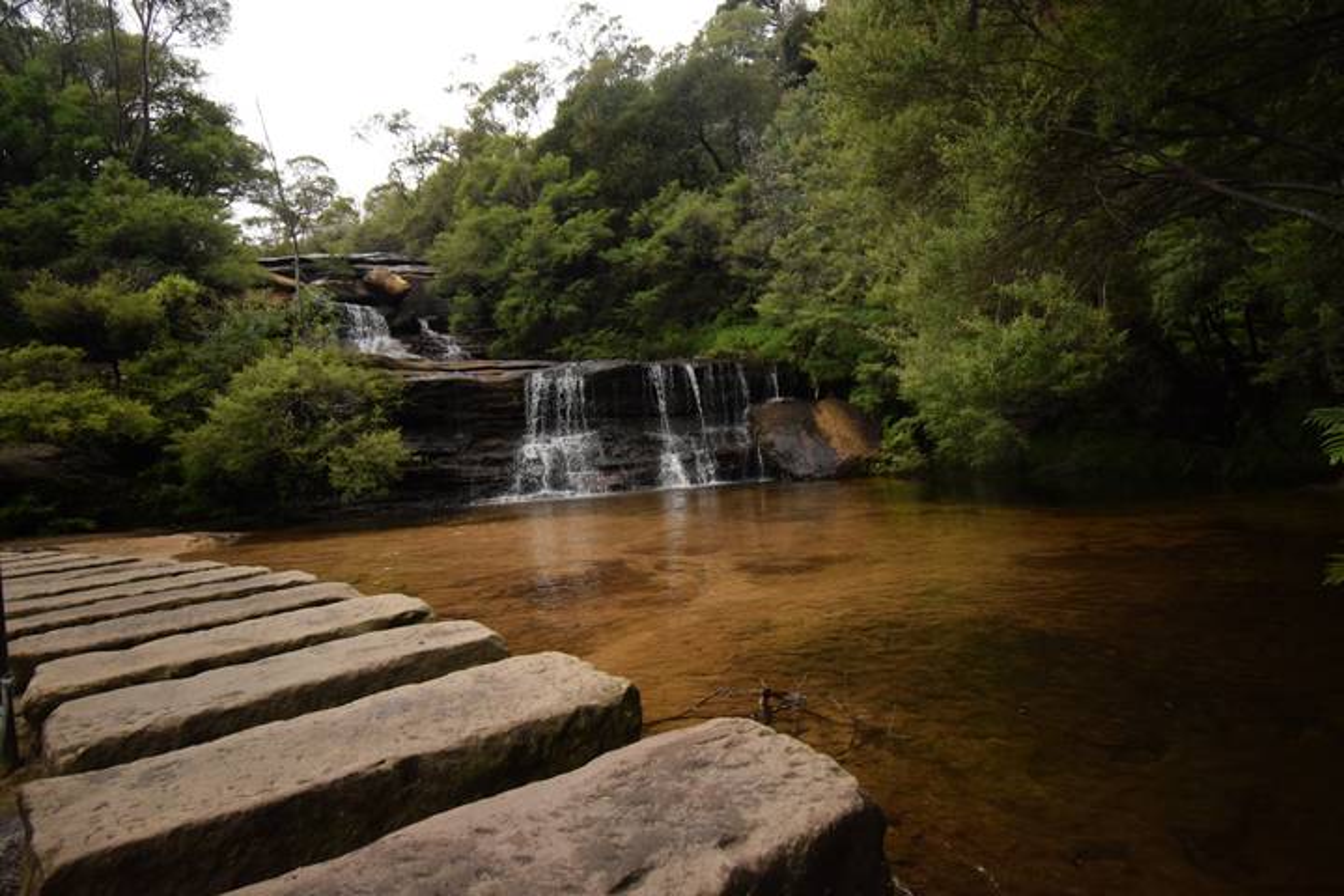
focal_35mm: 20
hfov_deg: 85.4
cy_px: 448
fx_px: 728
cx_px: 672
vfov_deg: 63.2
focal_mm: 13
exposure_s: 1/1600
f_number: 4.8
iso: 1250
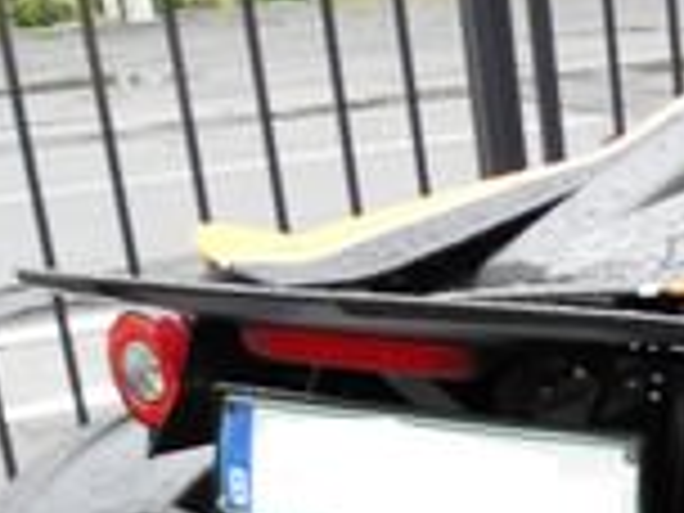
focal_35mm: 107
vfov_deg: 13.4
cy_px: 646
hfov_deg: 16.5
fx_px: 2114
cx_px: 1071
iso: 100
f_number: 2.8
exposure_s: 1/90
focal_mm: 6
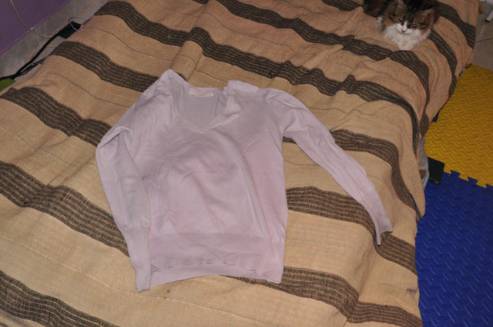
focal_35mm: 36
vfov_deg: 36.8
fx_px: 492
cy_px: 164
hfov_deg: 53.2
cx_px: 246
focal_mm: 24
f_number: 20
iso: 800
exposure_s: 1/10
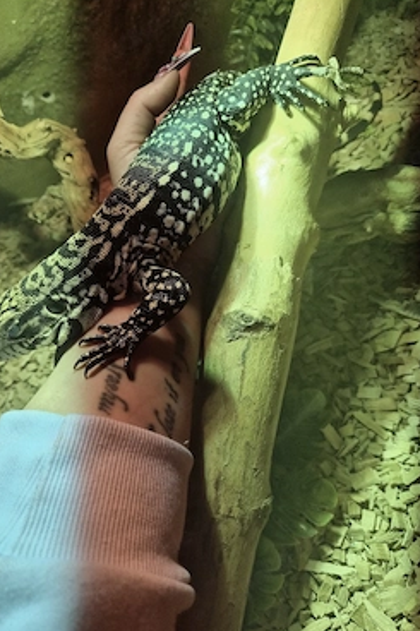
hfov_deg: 49.4
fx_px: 455
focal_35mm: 26
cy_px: 317
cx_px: 180
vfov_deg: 69.4
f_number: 1.8
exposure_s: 1/1000
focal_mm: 5.4
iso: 80
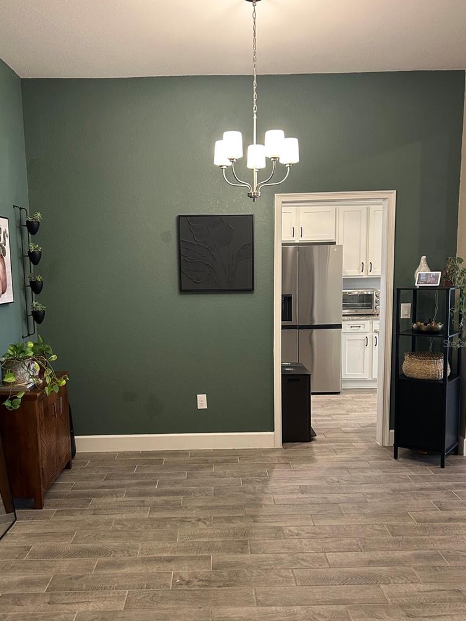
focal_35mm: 31
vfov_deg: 58.2
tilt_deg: -7.9
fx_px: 556
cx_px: 209
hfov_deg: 45.4
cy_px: 343
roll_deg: +1.2
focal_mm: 5.7
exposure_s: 1/60
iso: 160
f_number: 1.5
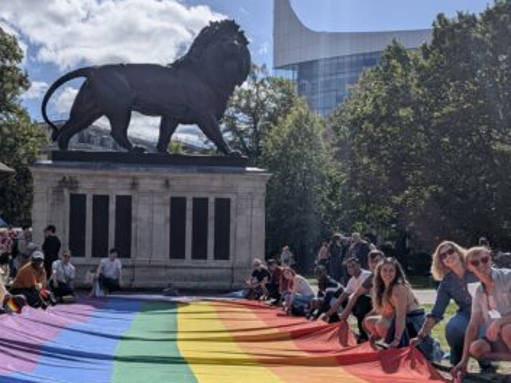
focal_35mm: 51
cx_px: 182
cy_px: 244
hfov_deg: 37.2
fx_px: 753
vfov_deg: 28.5
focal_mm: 4.53
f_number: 1.7
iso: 32
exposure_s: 1/4831
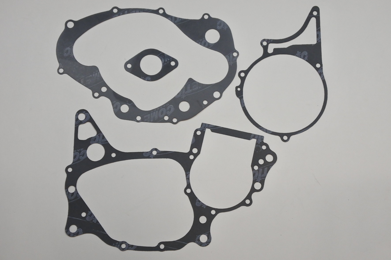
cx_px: 196
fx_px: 532
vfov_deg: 27.5
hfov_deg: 40.3
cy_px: 130
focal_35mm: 49
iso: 560
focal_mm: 18.4
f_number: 4.5
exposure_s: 1/125
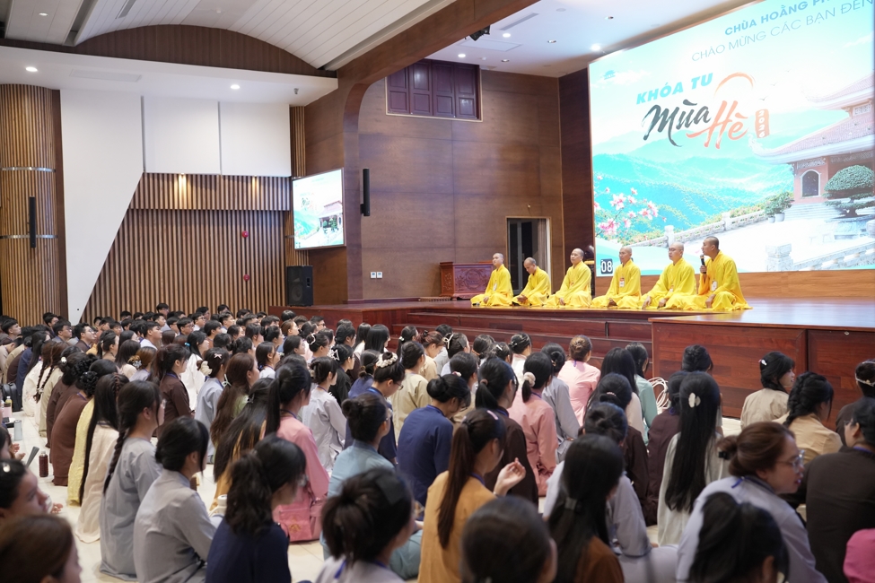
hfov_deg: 54.4
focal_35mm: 35
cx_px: 438
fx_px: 851
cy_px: 292
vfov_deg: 37.9
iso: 2500
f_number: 2.8
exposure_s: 1/125
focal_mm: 35
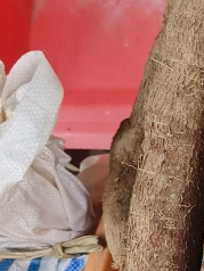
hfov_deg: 12.4
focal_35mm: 103
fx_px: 808
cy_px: 221
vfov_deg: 18.9
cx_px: 434
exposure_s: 1/422
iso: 1561
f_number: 1.75
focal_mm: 5.5
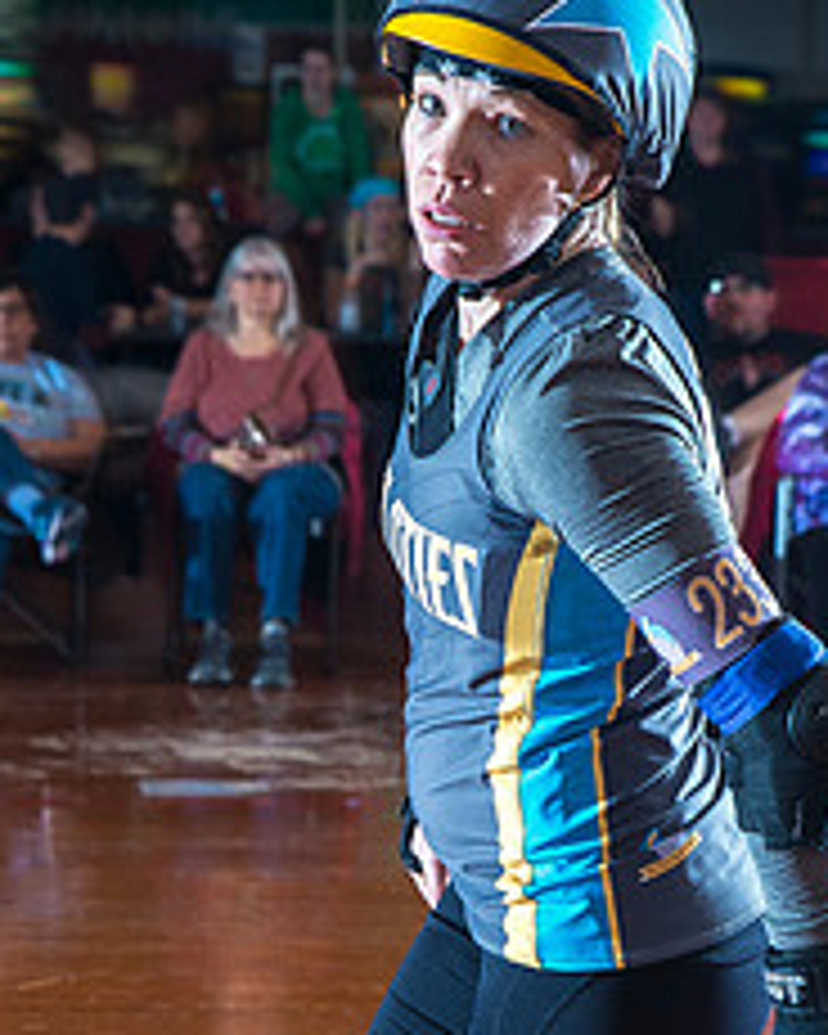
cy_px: 835
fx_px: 5085
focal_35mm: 166
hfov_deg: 9.3
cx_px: 459
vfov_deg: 11.6
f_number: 5.6
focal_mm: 70
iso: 800
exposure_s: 1/160
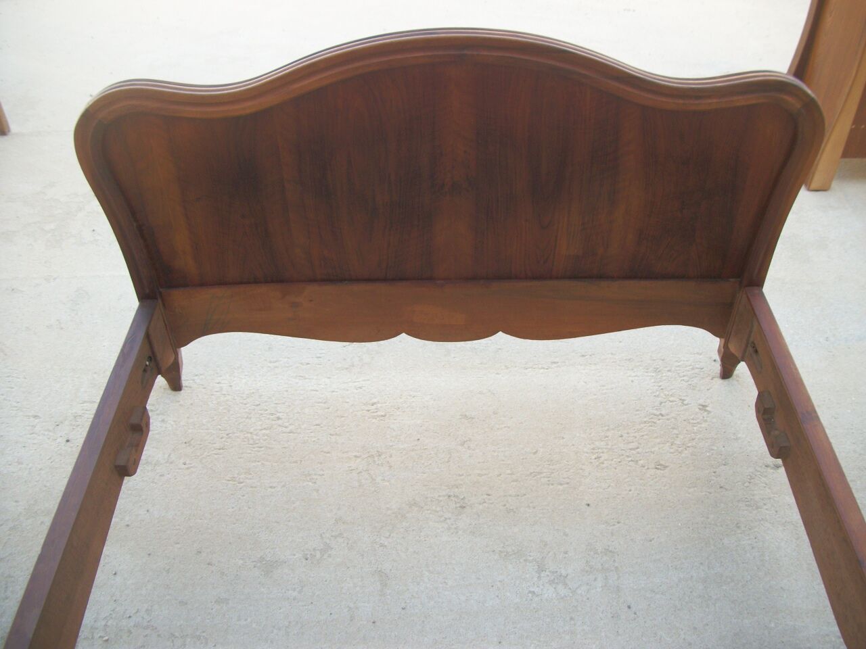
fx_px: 801
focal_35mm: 32
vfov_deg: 44.2
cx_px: 433
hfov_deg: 56.8
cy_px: 324
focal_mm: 5.7
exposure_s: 1/125
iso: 80
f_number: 2.9
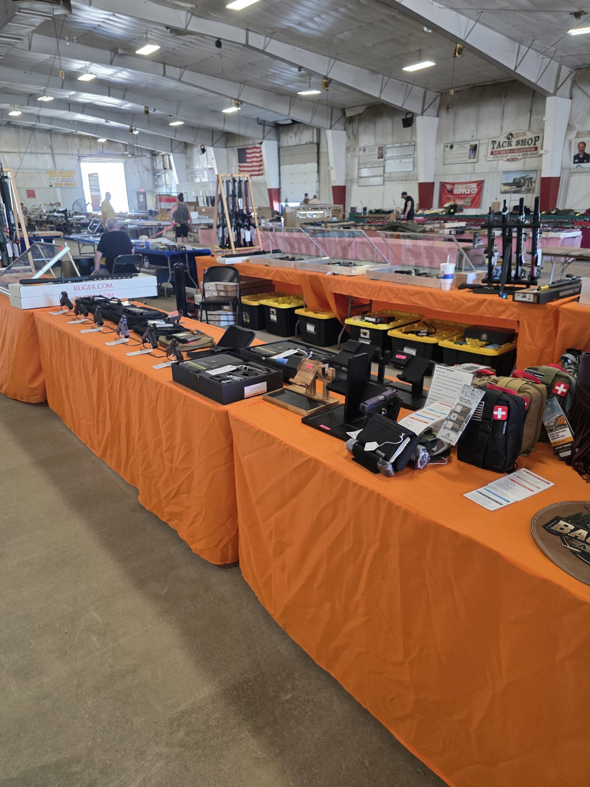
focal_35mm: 23
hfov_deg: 58.9
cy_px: 394
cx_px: 295
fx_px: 523
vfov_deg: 73.9
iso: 250
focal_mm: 6.3
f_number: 1.7
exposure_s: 1/120
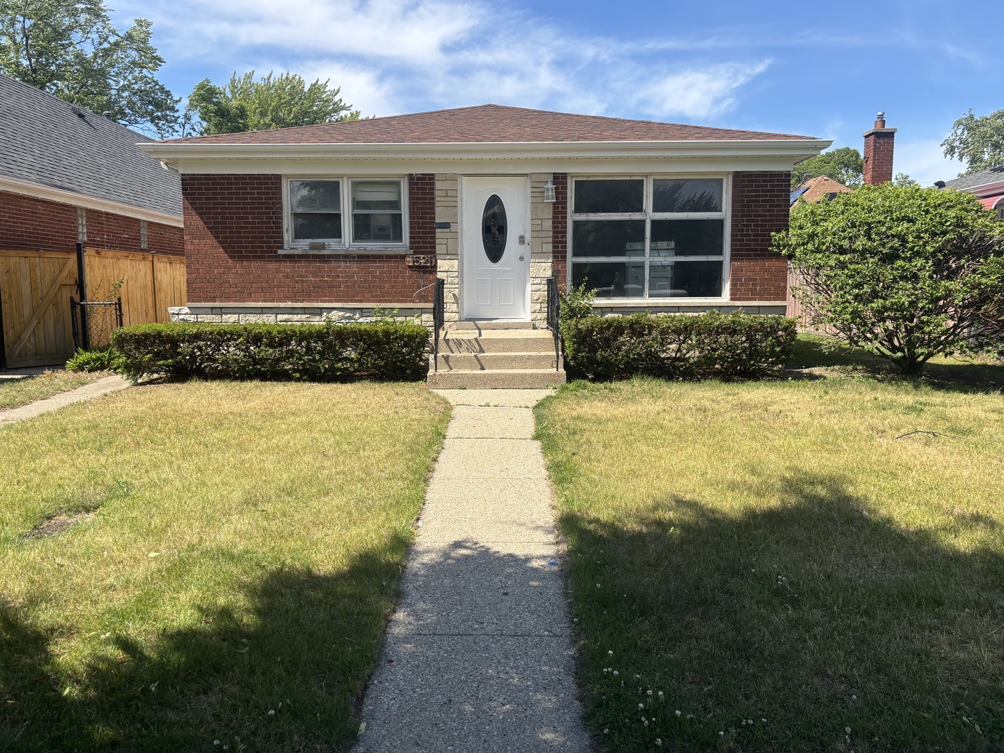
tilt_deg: -5.8
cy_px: 376
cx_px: 502
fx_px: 754
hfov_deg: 67.3
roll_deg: -0.8
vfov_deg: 53.1
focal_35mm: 26
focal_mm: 5.96
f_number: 1.6
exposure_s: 1/2062
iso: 50
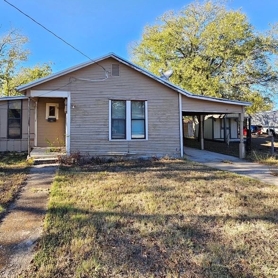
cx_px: 98
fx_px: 182
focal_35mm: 20
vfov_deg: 73.5
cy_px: 104
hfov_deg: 73.1
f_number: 2.2
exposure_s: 1/343
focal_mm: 2.2
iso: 50
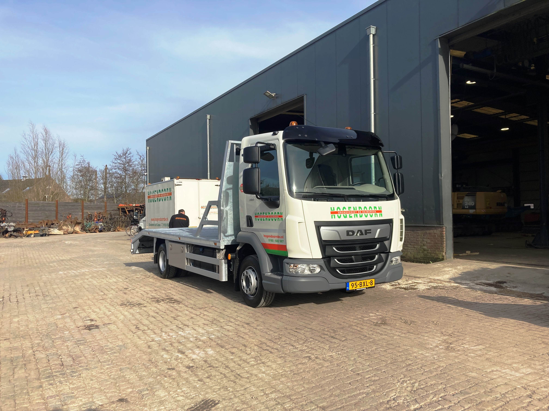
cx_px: 274
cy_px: 206
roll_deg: +0.2
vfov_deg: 49.7
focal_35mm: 28
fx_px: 444
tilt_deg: +1.2
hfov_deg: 63.4
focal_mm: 3.99
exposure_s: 1/1675
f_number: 1.8
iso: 20
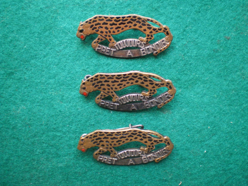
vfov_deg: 37.7
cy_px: 93
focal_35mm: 38
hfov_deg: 49.0
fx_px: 272
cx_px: 124
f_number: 3.1
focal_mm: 6.3
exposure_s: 1/50
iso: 320
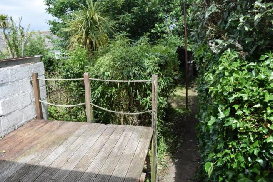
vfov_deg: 48.0
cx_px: 136
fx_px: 205
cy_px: 91
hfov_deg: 67.4
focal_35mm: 27
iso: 200
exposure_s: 1/320
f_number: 7.1
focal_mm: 18
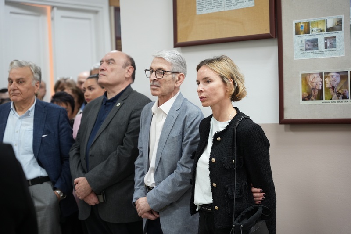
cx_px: 176
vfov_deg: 19.4
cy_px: 117
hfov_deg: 28.8
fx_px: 682
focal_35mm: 70
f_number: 2.8
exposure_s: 1/100
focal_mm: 70
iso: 1600
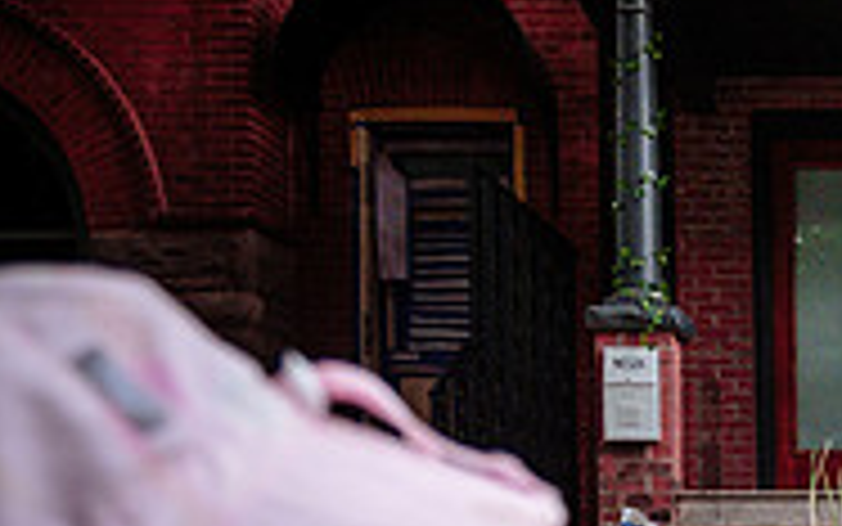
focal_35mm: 76
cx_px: 1085
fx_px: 1745
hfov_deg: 23.9
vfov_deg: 16.1
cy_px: 713
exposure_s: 1/250
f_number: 2.8
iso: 500
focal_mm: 16
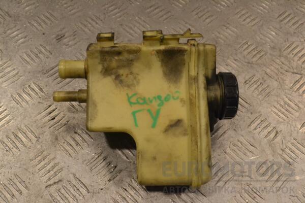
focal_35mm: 52
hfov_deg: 37.9
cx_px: 152
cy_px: 102
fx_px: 445
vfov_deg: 25.8
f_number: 11
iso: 3200
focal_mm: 35
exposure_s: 1/500
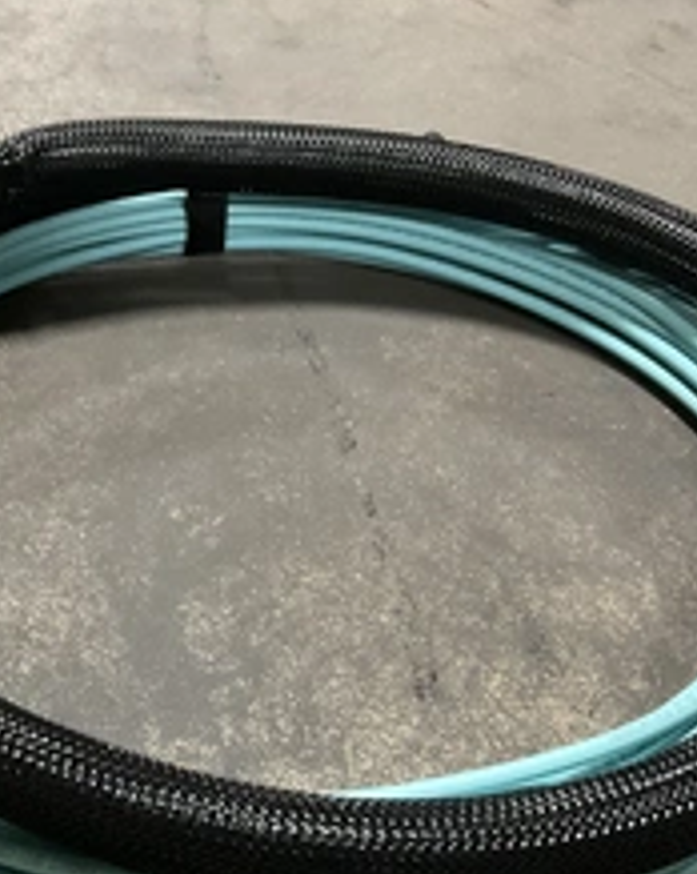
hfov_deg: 28.9
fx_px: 1343
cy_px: 545
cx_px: 232
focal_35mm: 52
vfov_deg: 35.8
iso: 400
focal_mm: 3
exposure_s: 1/30
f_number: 1.8
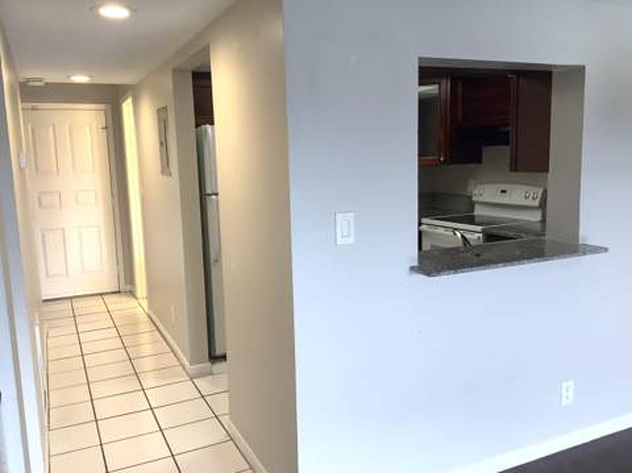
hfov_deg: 58.4
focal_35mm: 31
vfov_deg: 45.4
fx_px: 565
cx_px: 316
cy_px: 236
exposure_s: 1/60
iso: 64
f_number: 2.4
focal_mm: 3.3
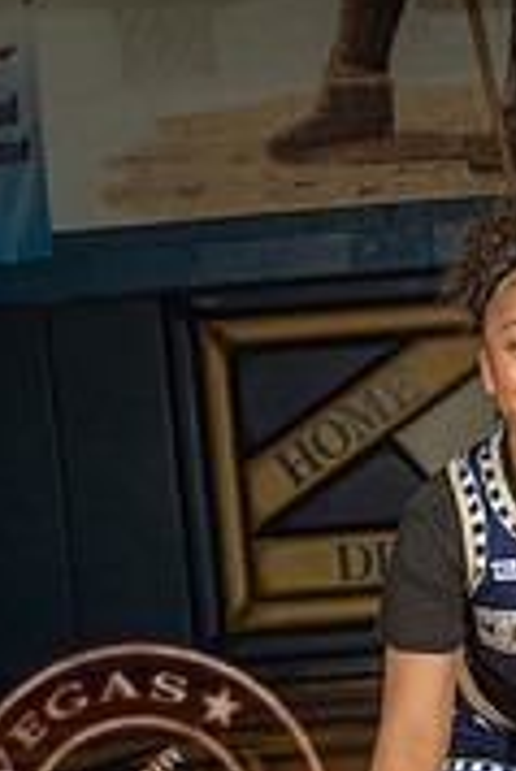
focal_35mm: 111
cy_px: 741
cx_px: 564
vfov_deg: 18.0
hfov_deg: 12.2
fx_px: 2382
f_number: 7.1
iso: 160
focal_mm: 44
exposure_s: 1/200
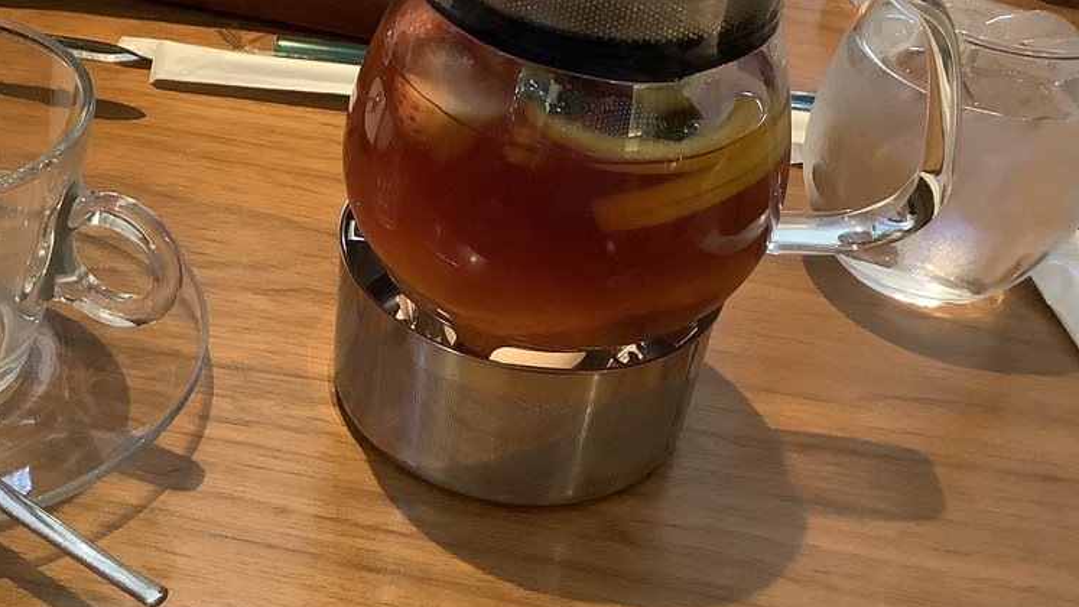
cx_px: 272
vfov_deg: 21.8
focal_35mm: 55
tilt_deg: -37.8
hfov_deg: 37.0
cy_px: 218
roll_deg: -5.1
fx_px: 1573
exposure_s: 1/50
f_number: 2.4
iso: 320
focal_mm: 3.3
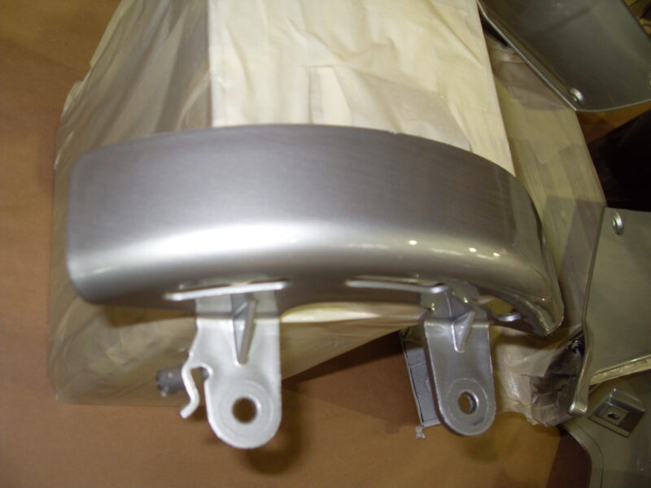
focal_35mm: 35
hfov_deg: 52.6
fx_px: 658
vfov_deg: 40.7
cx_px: 326
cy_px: 244
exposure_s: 1/45
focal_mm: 6.3
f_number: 2.8
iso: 100
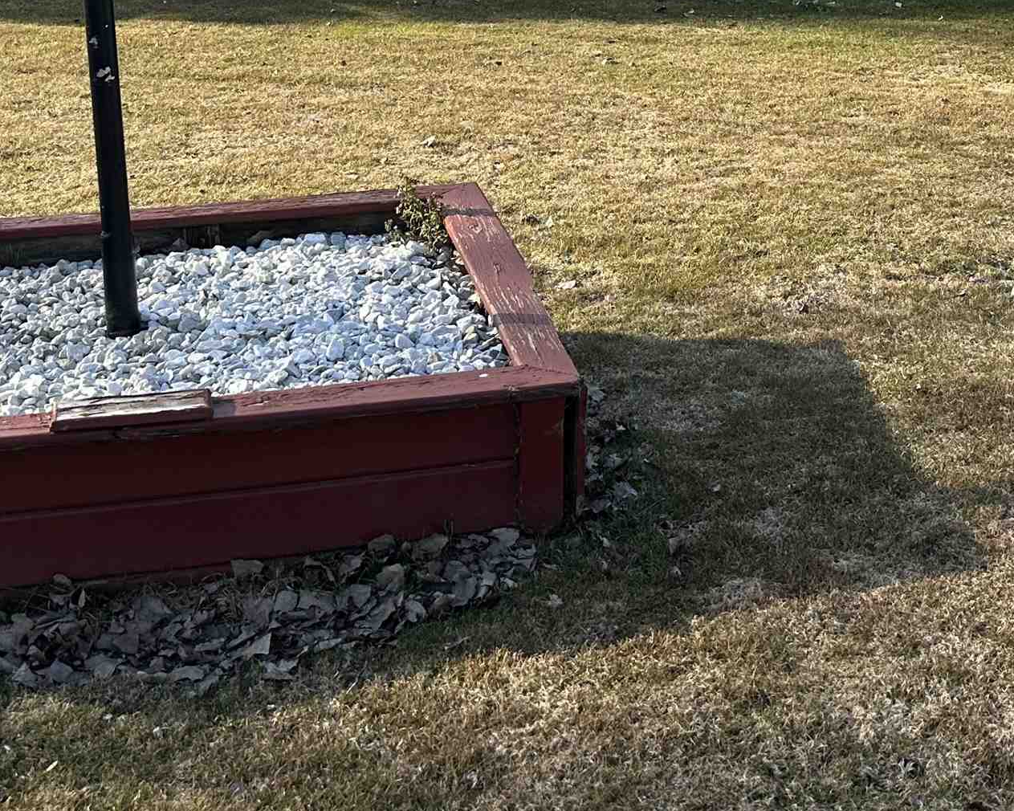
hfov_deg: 32.6
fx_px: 1710
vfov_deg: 25.0
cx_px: 706
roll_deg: -0.8
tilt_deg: -5.2
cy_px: -59
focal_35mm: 57
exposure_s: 1/2252
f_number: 1.78
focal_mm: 6.86
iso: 80
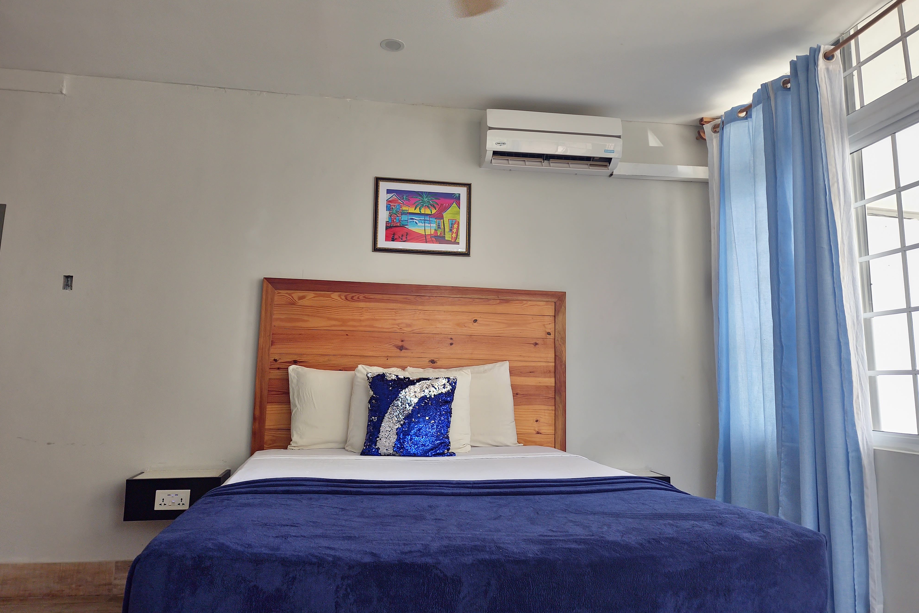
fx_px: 613
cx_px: 459
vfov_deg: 53.1
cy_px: 285
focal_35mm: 24
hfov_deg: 73.7
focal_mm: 6.4
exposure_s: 1/120
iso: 250
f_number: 1.8
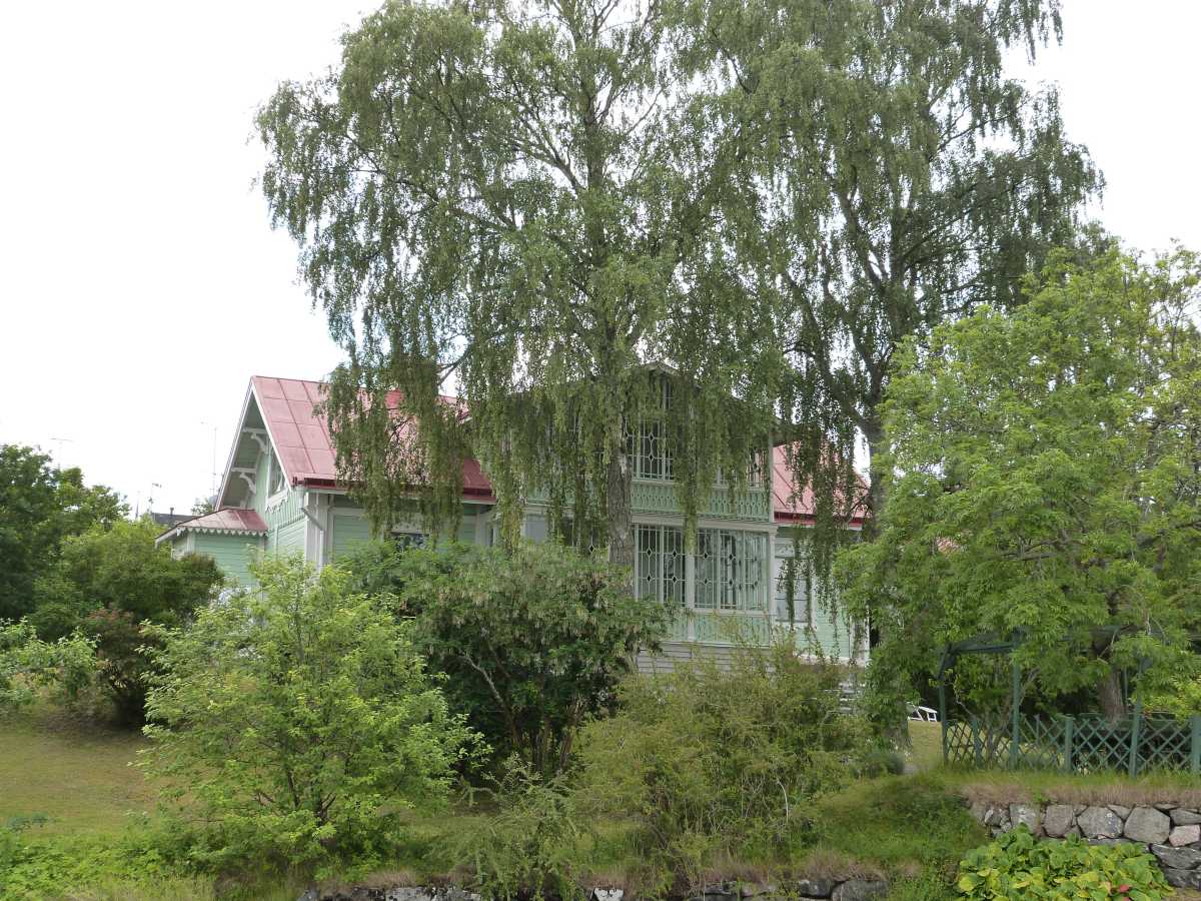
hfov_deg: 38.2
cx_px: 600
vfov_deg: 29.1
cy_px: 450
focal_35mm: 50
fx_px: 1735
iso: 160
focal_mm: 9
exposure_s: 1/200
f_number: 4.5
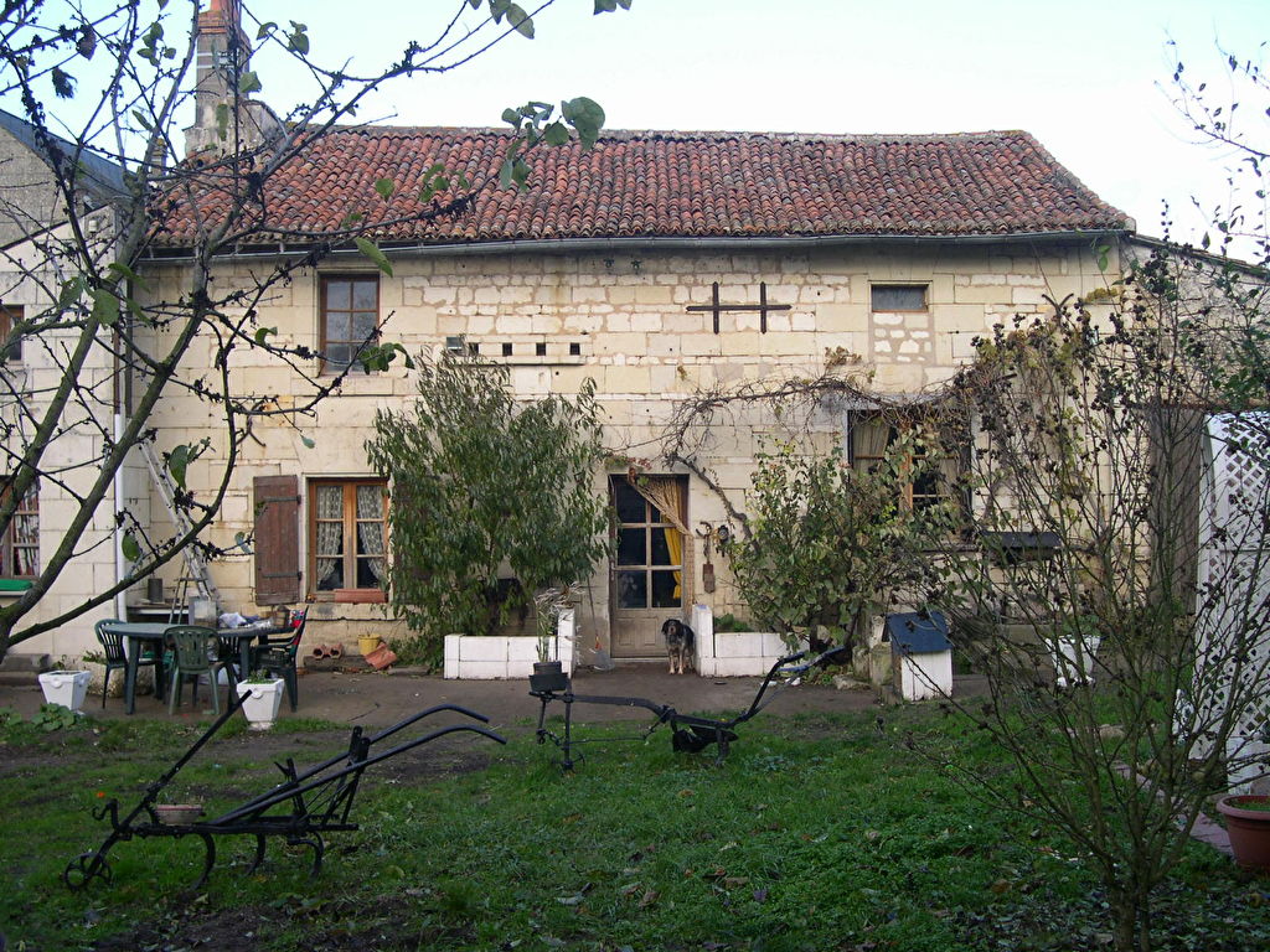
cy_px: 476
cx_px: 635
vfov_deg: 37.7
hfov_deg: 49.0
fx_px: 1394
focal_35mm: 38
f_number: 2.8
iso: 100
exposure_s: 1/159
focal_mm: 8
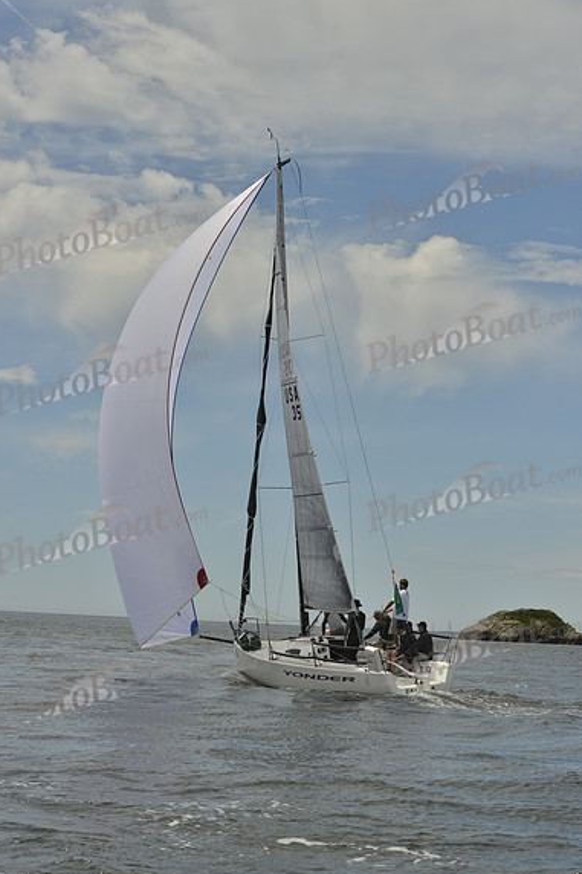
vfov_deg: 28.5
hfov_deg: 19.2
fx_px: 1723
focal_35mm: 71
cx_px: 288
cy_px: 435
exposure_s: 1/1600
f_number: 10
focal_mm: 70
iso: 280
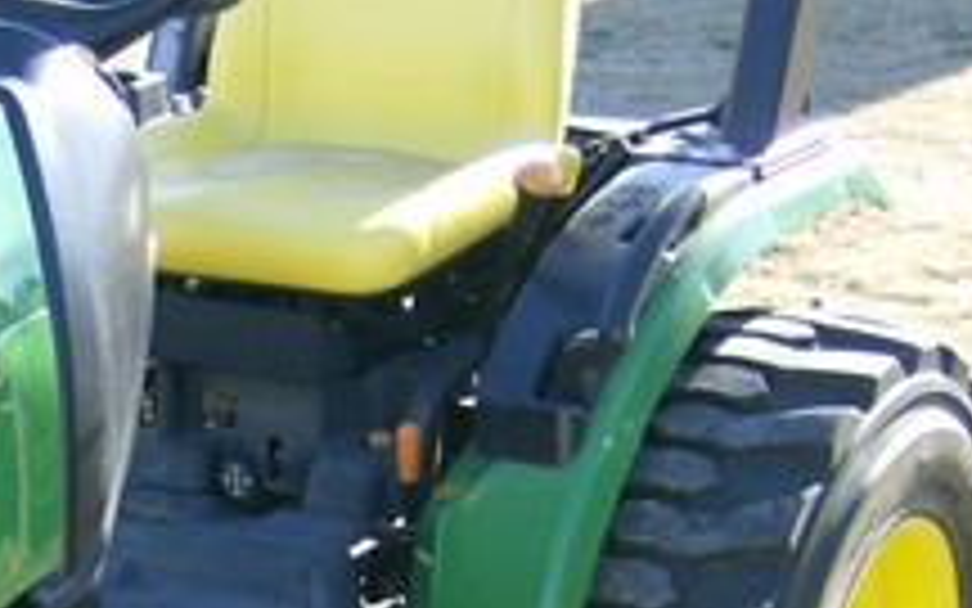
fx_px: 2543
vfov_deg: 13.3
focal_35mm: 96
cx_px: 22
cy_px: 698
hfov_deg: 21.0
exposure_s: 1/251
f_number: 2.8
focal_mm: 6
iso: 100
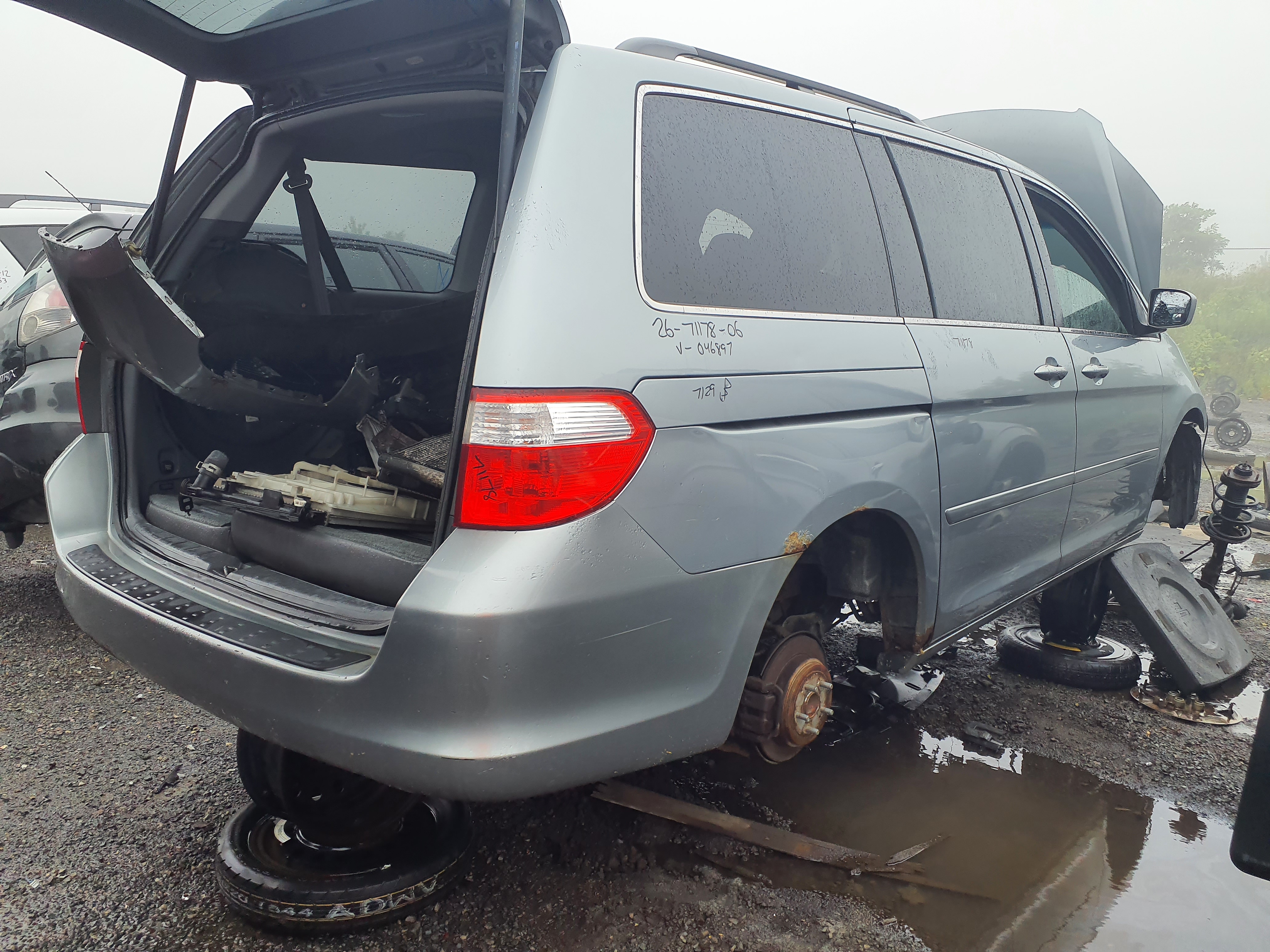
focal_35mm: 27
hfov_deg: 65.3
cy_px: 476
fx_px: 991
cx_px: 635
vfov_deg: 51.4
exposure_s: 1/580
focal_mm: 3.58
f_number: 1.9
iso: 40
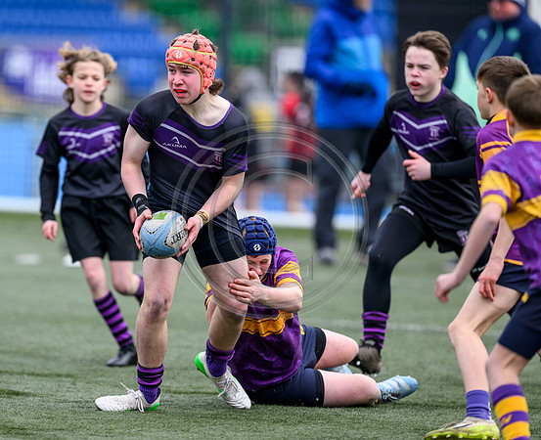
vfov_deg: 3.4
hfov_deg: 4.2
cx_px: 211
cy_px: 220
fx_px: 7340
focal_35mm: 455
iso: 500
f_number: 3.5
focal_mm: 400
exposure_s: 1/1600
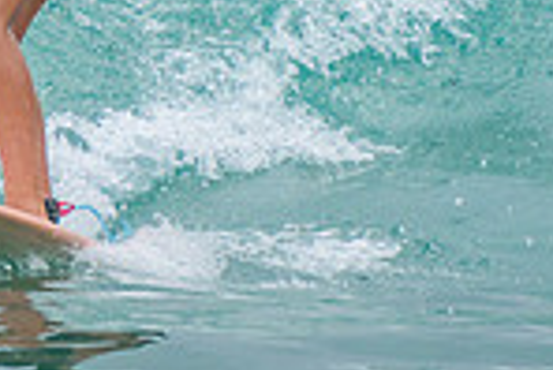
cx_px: 194
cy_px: -148
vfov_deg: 0.6
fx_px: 36118
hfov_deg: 0.9
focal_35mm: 2349
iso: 360
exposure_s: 1/2000
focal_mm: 400
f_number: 5.6
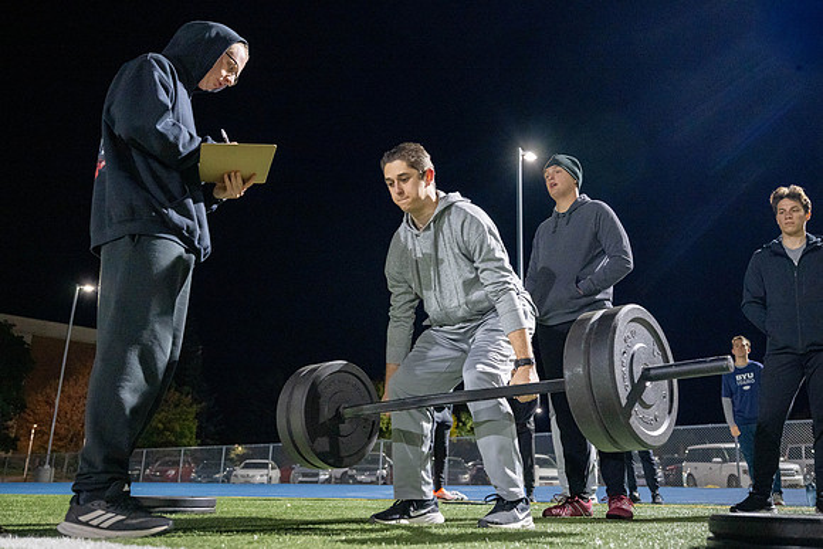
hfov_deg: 57.8
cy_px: 253
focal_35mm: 32
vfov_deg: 40.5
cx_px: 455
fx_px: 743
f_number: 3.5
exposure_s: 1/160
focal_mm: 29
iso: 2000
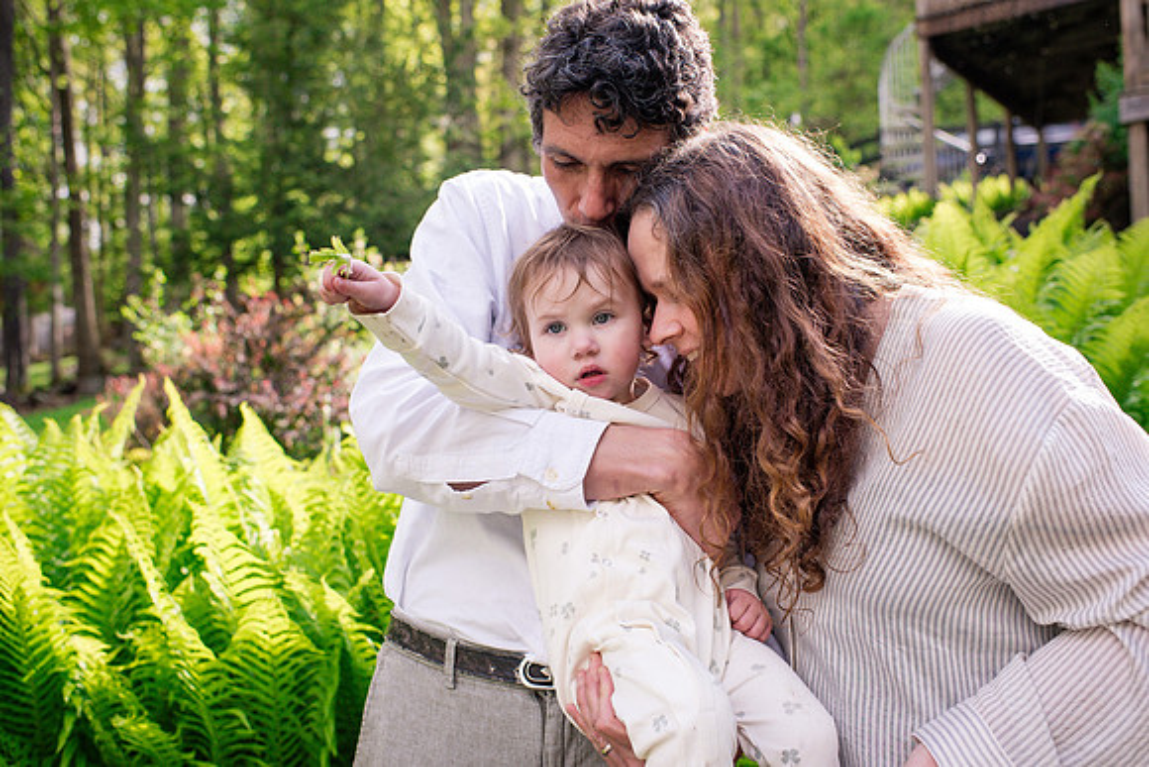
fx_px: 1117
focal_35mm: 35
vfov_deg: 37.9
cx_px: 574
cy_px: 384
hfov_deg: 54.4
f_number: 4.5
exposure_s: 1/1250
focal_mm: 35
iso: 800
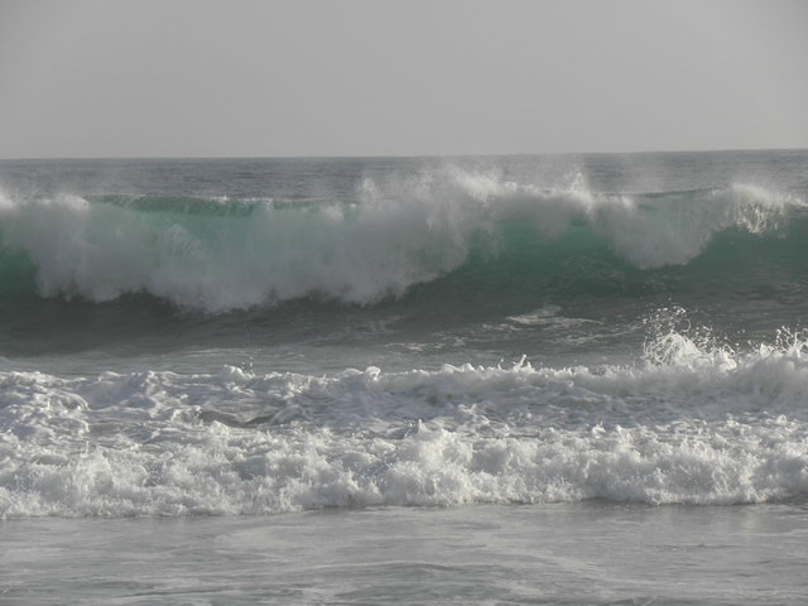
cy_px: 303
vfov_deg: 5.8
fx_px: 5999
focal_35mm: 257
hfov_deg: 7.7
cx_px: 404
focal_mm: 45.85
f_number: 5.6
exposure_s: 1/400
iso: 64
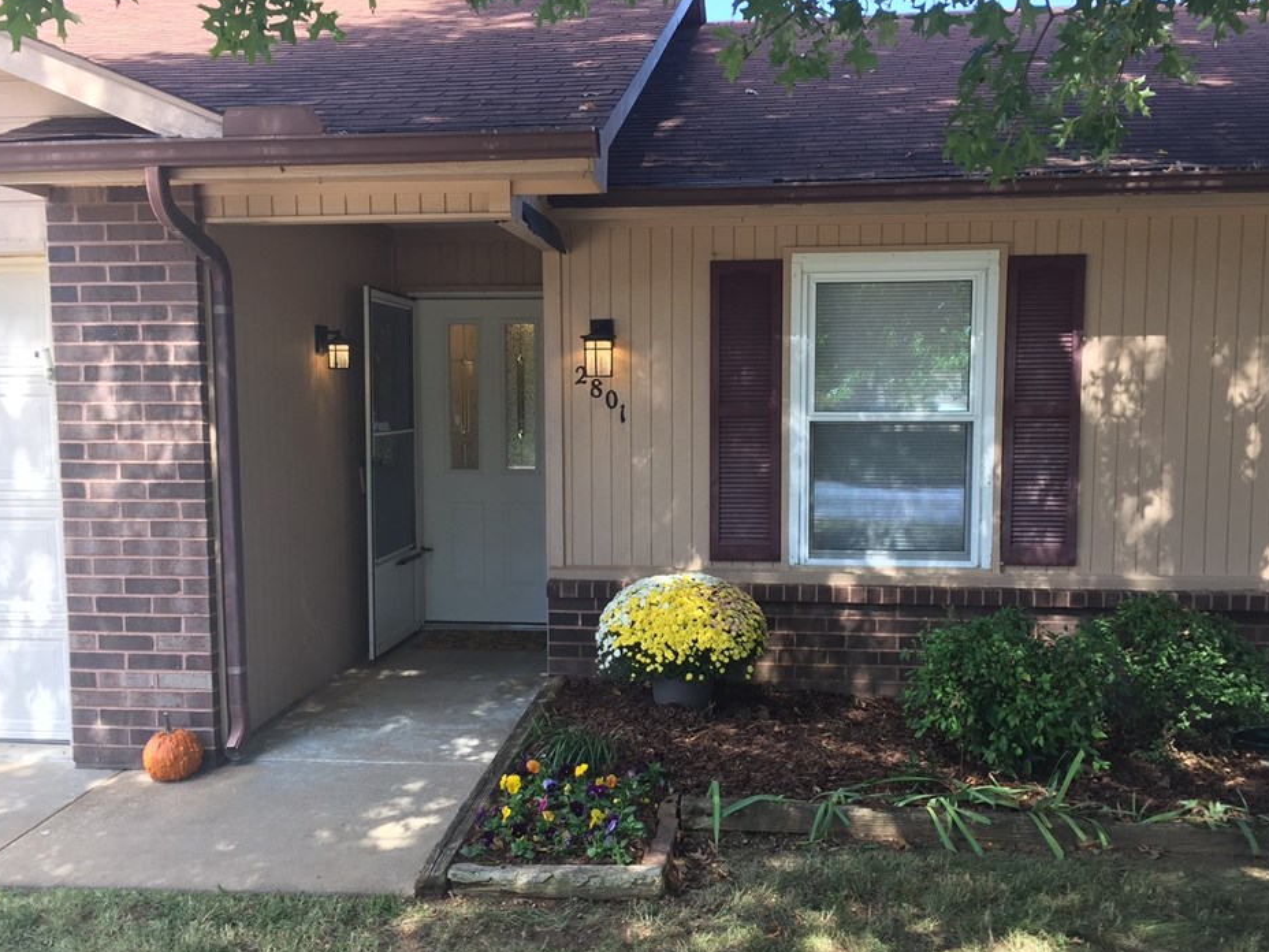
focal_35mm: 32
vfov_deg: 44.1
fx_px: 1173
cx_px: 643
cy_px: 510
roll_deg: -0.1
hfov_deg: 56.8
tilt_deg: -4.6
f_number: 2.2
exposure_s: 1/188
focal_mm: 4.15
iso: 32
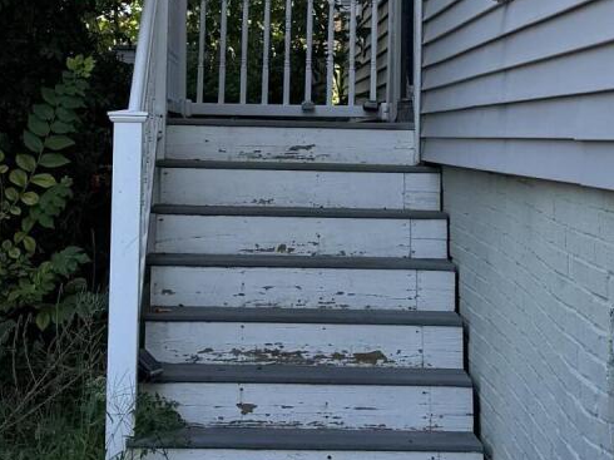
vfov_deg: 14.5
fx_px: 1737
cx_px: 253
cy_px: -118
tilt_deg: +8.9
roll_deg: -1.4
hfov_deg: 20.0
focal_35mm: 98
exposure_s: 1/1727
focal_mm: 6.76
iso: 80
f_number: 1.78
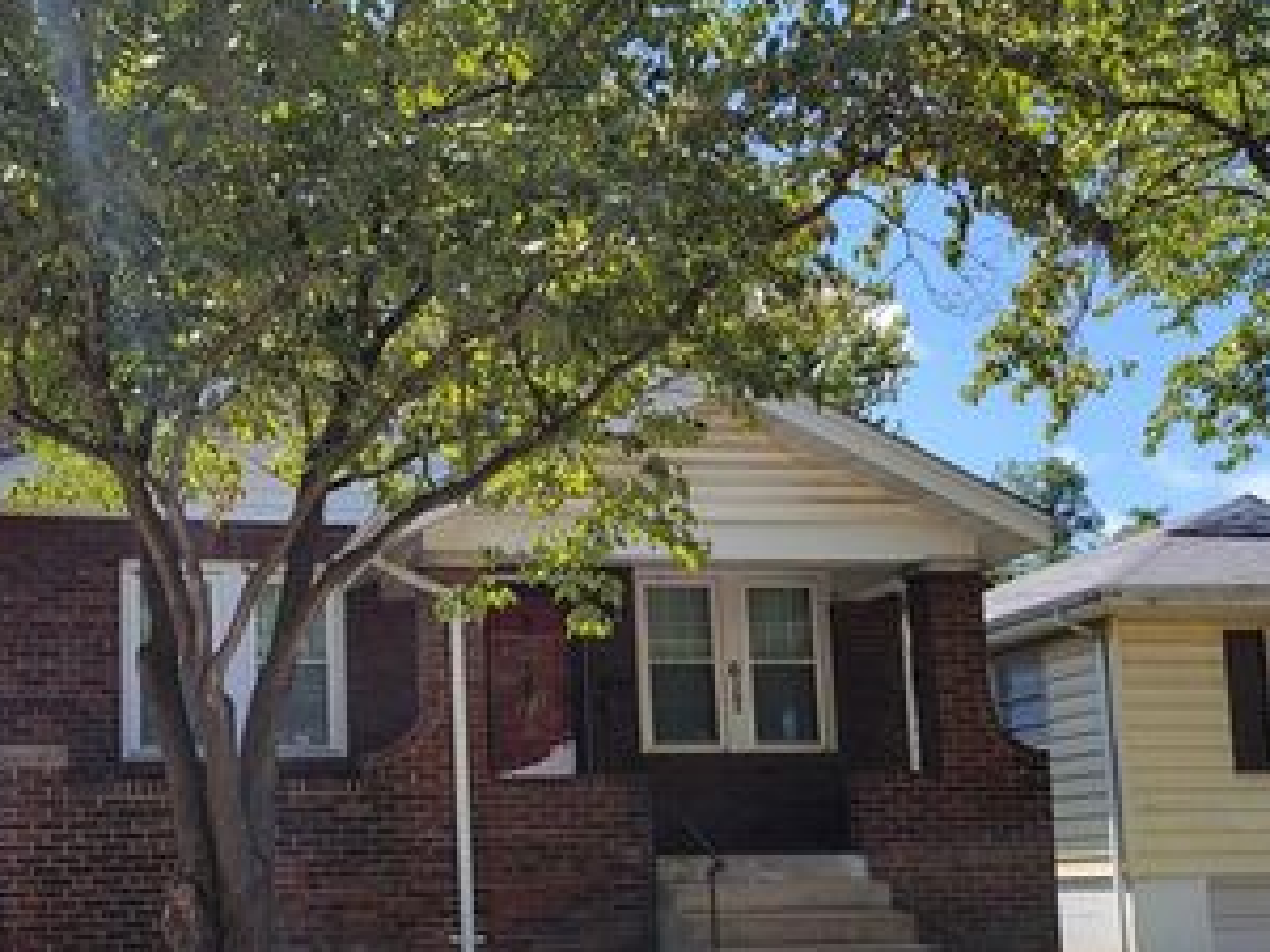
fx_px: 1468
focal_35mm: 40
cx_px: 351
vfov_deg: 35.0
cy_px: 738
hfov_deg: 45.5
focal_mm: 6.7
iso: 16
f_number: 1.8
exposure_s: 1/532
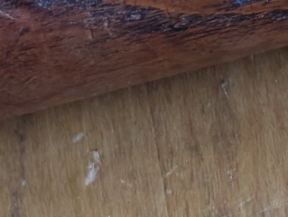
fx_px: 1999
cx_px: 595
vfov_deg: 6.2
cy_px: -69
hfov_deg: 7.8
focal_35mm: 240
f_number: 1.68
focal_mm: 6.9
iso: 327
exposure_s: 1/216
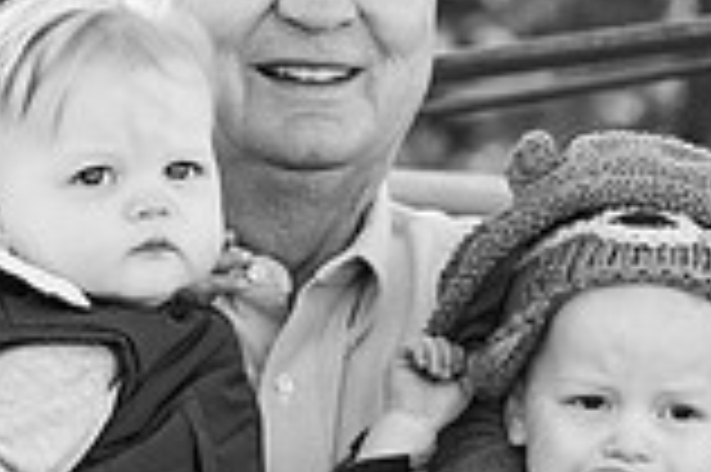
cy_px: 551
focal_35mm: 448
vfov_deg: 3.1
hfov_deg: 4.6
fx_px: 8839
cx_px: 598
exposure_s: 1/320
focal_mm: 122
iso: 1000
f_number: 7.1
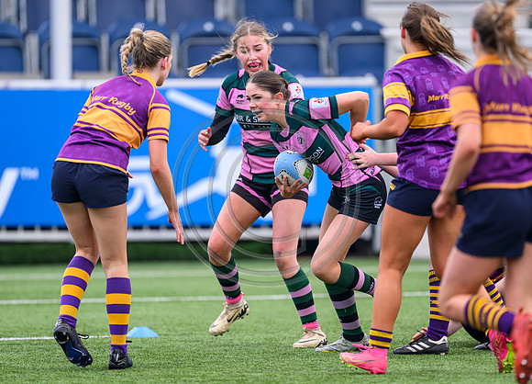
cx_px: 313
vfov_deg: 2.7
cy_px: 192
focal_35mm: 532
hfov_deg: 3.8
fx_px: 8062
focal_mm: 400
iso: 500
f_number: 2.8
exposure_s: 1/2000
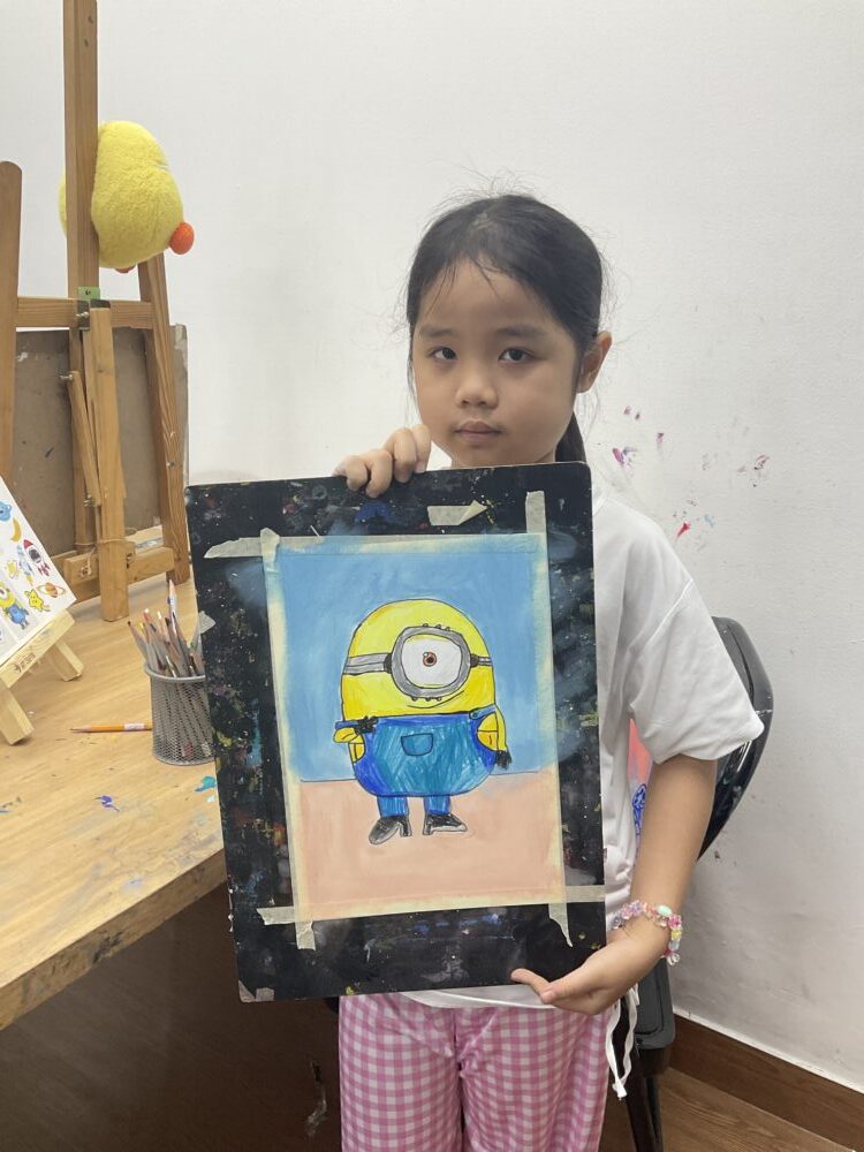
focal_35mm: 29
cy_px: 576
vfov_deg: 61.7
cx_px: 432
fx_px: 965
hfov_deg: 48.2
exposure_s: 1/120
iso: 40
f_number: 1.8
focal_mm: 3
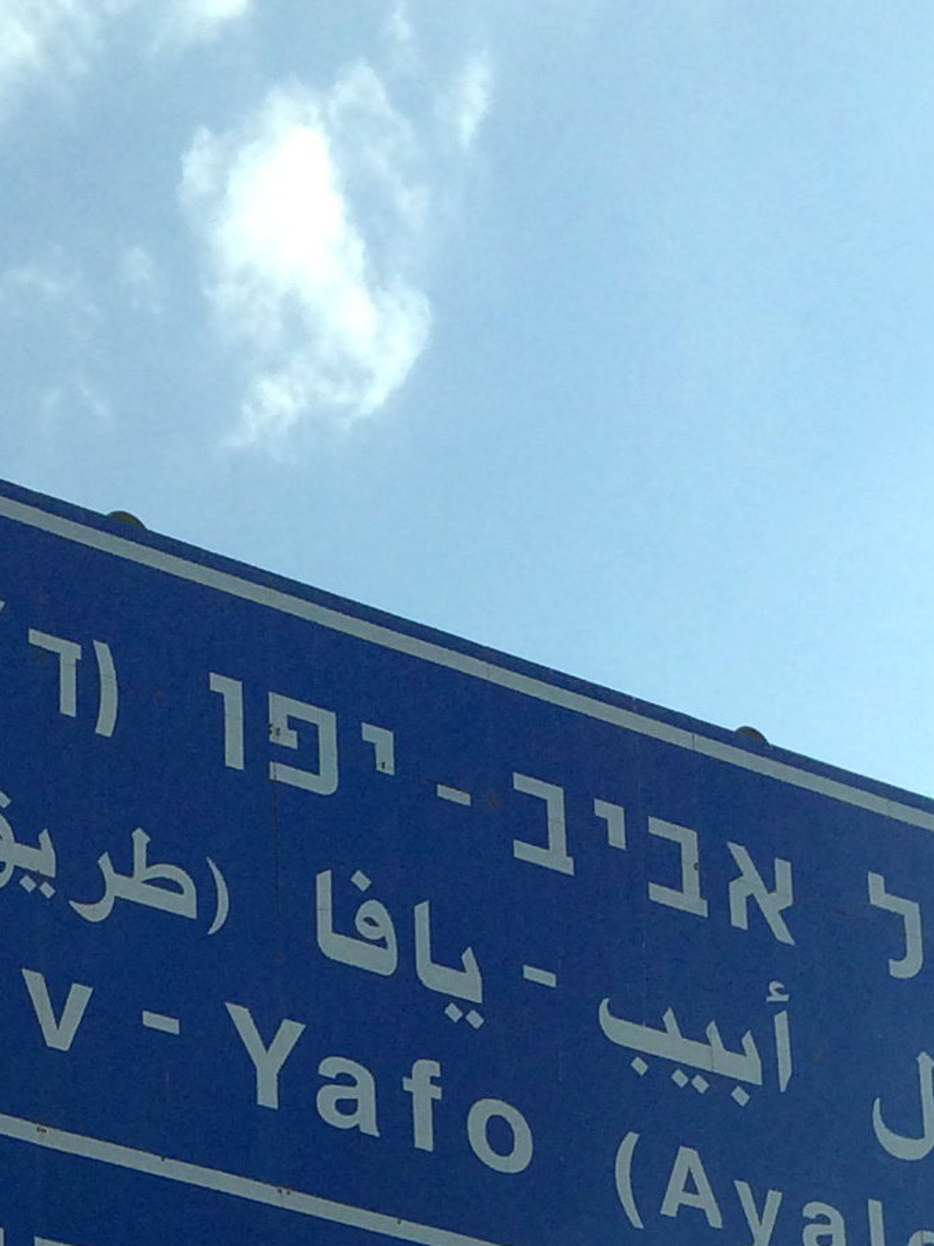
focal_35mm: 108
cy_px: 1959
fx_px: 3886
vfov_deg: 16.4
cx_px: 118
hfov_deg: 13.6
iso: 40
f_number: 2.2
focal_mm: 4.12
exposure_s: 1/2933
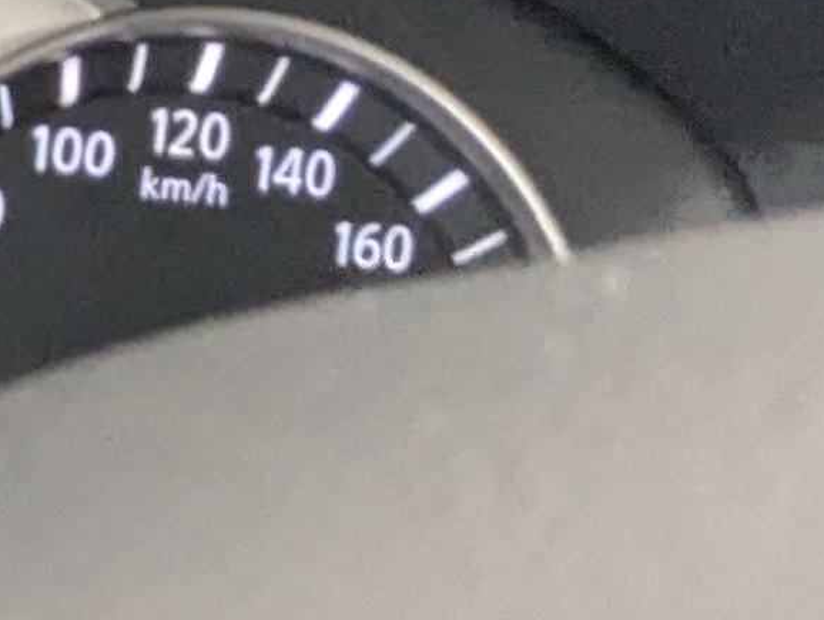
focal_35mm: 113
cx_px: -1406
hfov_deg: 12.1
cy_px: 1008
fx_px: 2693
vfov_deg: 12.3
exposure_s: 1/30.3
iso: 487
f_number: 2.2
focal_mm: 2.35
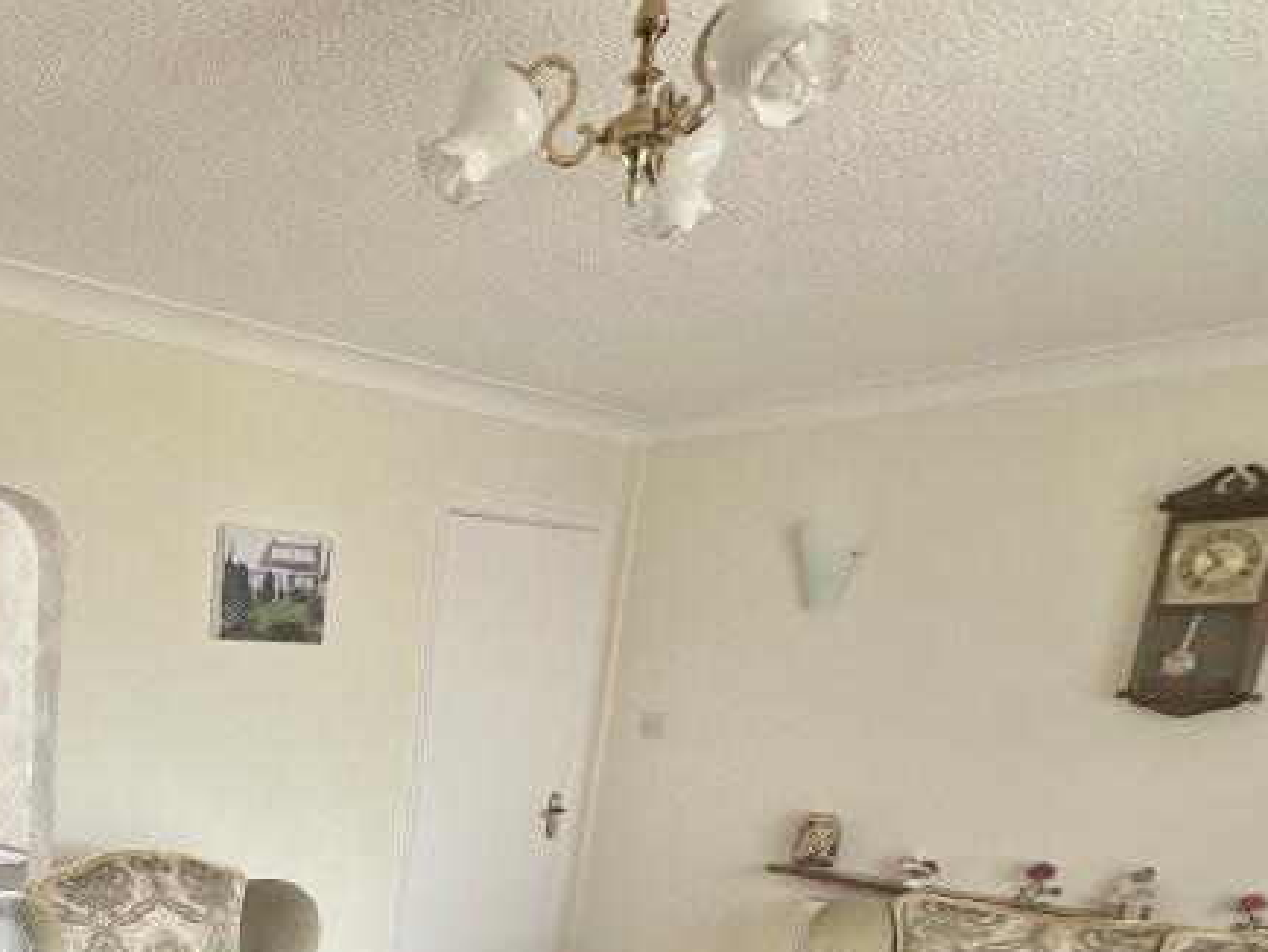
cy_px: 972
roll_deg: -2.6
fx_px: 1209
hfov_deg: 47.8
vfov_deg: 37.8
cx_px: 61
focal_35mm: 33
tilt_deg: -14.4
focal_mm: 2.22
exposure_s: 1/99
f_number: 2.2
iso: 80
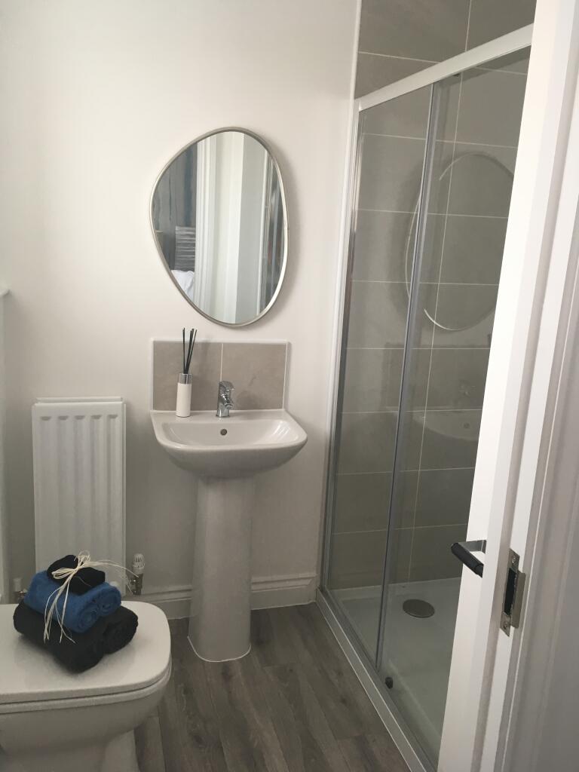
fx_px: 647
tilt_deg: -14.3
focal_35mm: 29
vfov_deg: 61.7
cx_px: 290
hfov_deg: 48.2
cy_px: 386
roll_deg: -4.1
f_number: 2.2
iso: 32
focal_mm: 4.15
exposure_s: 1/33
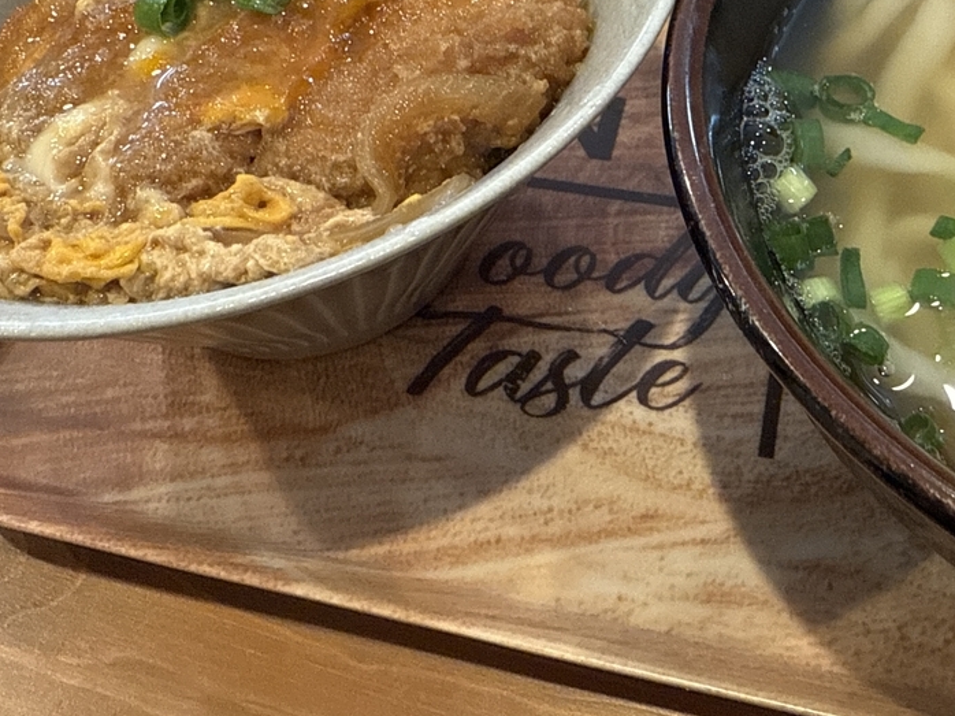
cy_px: 146
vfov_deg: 32.7
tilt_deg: -50.7
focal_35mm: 43
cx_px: 659
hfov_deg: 43.1
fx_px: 1186
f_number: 2.2
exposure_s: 1/60
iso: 320
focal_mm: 2.22
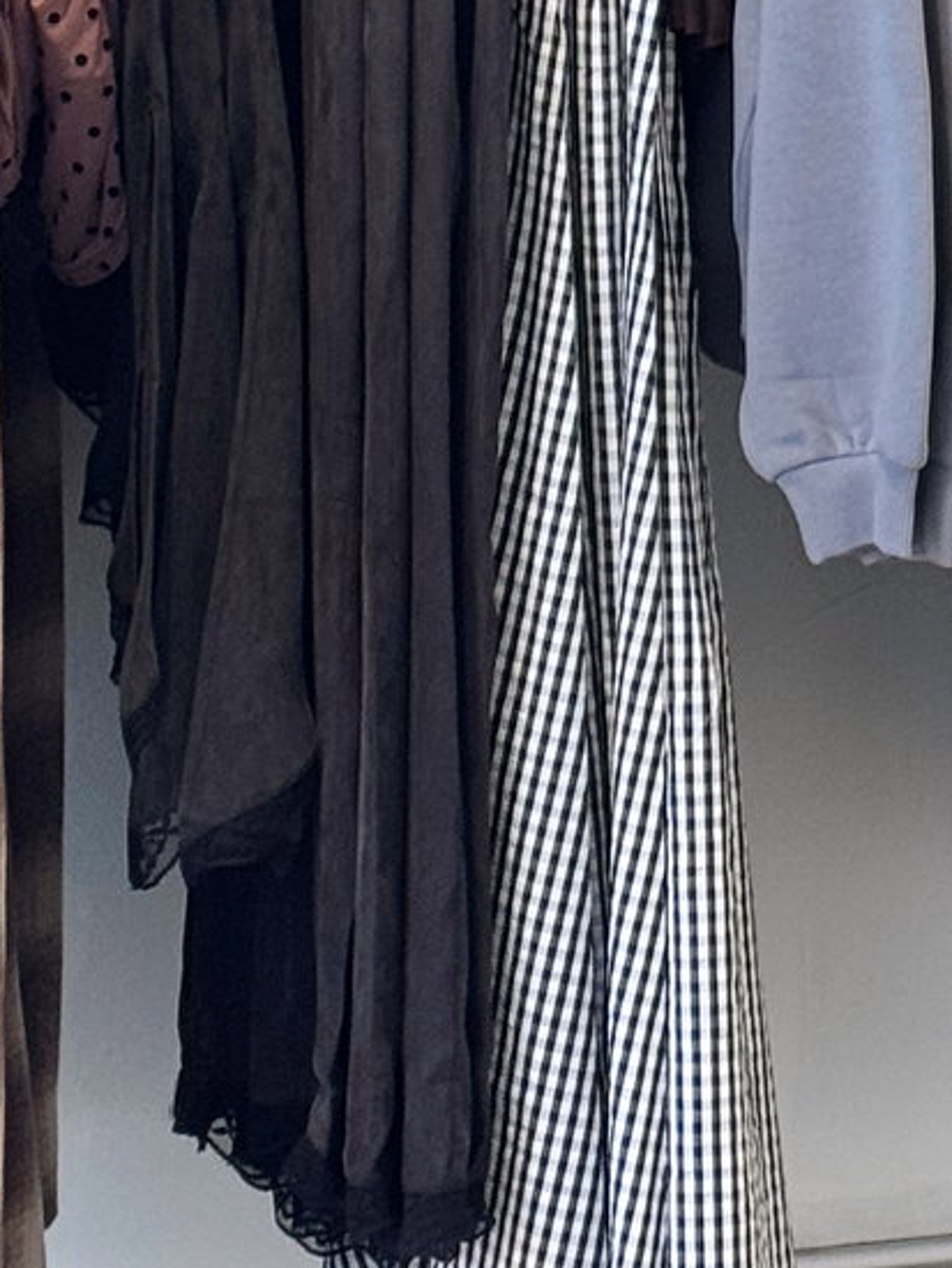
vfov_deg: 10.4
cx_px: 1037
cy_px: -315
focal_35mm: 186
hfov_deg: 7.9
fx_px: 6815
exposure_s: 1/50
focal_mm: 6.76
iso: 80
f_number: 1.78
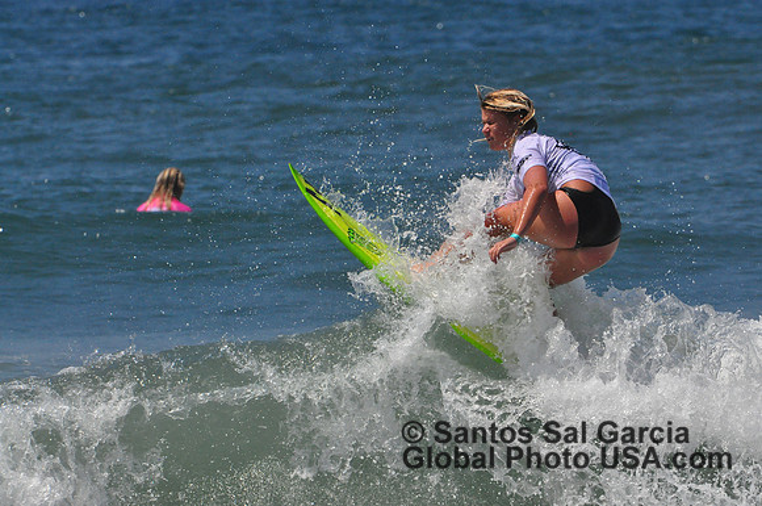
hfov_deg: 2.5
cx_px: 381
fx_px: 17438
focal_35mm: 825
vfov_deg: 1.7
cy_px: 253
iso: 1250
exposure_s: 1/2000
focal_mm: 550
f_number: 14
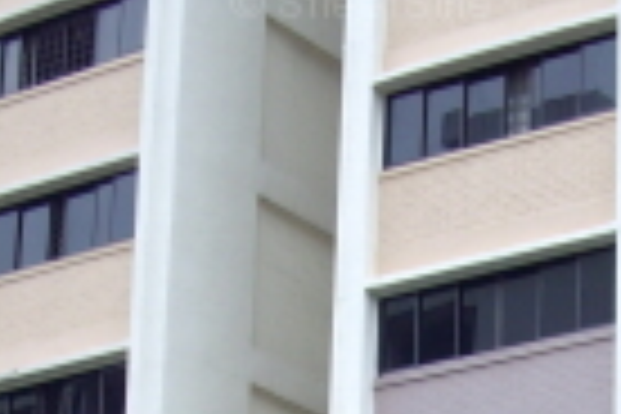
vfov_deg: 8.4
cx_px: 567
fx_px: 2639
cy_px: 909
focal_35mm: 153
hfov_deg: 13.3
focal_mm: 6.2
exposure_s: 1/60
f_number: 5.6
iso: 80
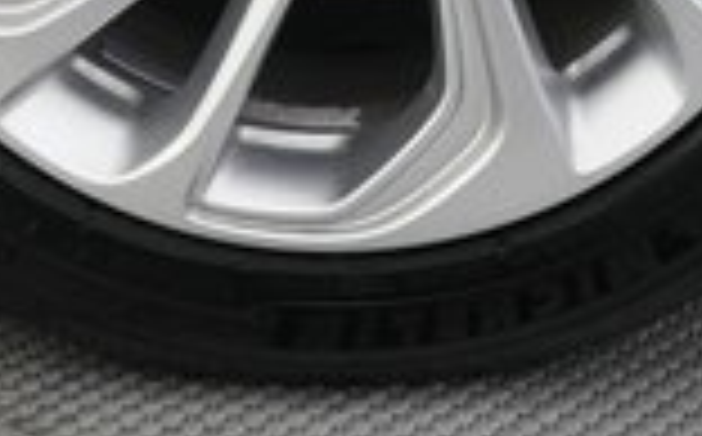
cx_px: 324
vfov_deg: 11.4
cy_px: -252
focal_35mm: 109
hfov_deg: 19.1
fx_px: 2082
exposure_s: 1/160
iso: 3200
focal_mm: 26
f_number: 2.8
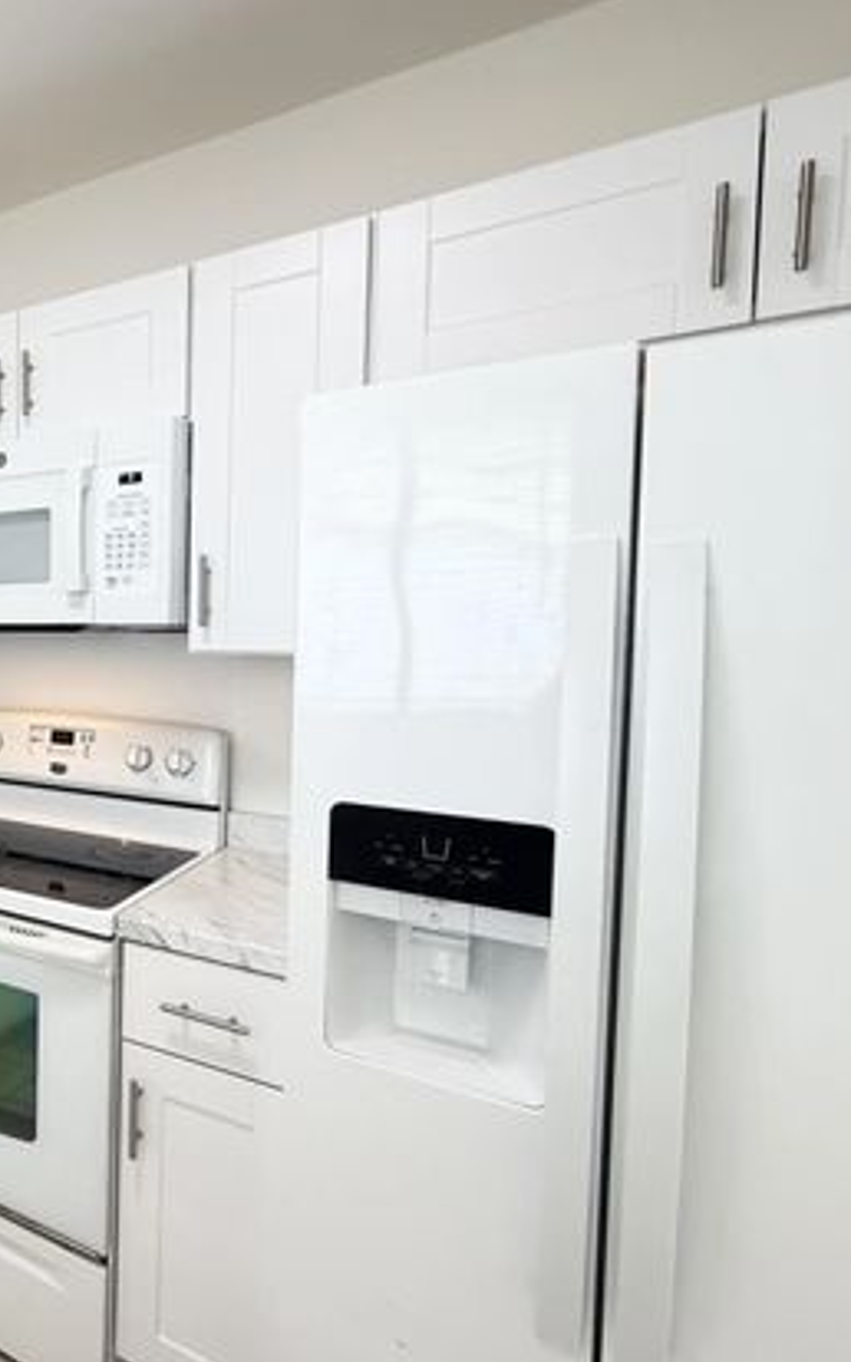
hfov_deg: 40.8
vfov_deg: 77.2
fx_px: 854
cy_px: 679
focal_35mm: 23
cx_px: -115
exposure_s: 1/120
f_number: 2.2
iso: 250
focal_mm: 2.22
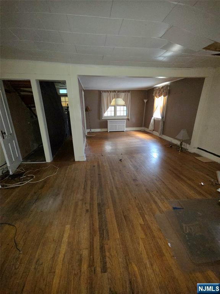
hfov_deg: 89.9
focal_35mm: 13
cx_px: 110
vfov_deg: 106.2
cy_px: 147
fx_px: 110
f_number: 2.2
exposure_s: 1/25.6
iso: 640
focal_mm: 2.2
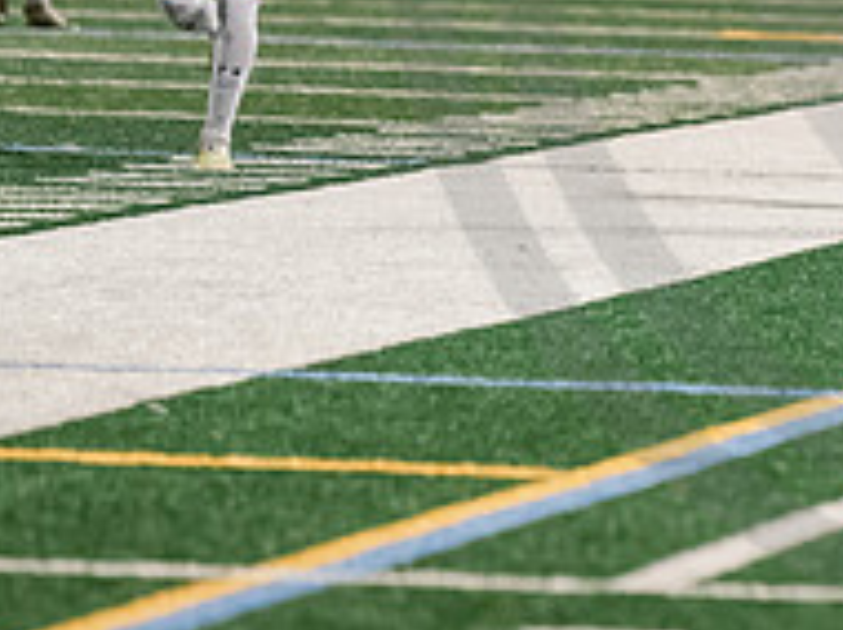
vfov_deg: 1.7
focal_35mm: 862
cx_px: 1228
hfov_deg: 2.3
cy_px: 85
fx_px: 20966
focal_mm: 200
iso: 2500
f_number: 2.8
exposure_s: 1/500
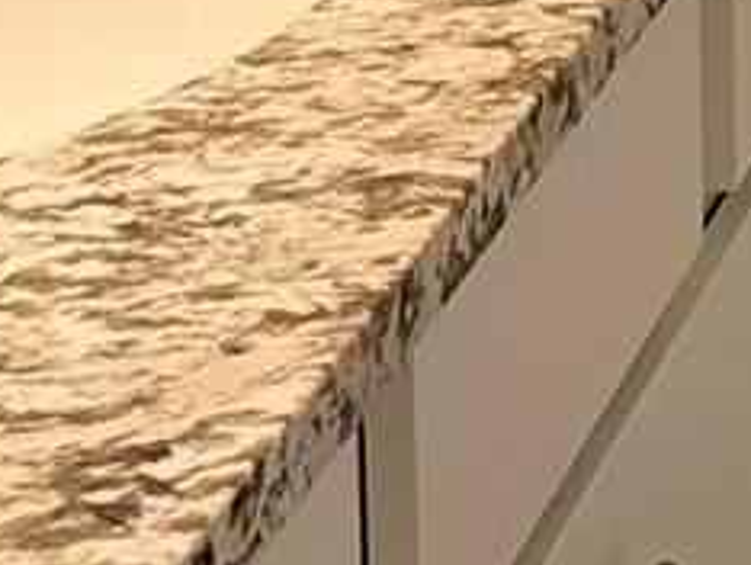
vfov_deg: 8.3
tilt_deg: -8.1
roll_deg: -3.6
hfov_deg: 9.9
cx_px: 2057
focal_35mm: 164
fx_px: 3562
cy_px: -844
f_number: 1.78
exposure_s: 1/120
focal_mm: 6.76
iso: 160
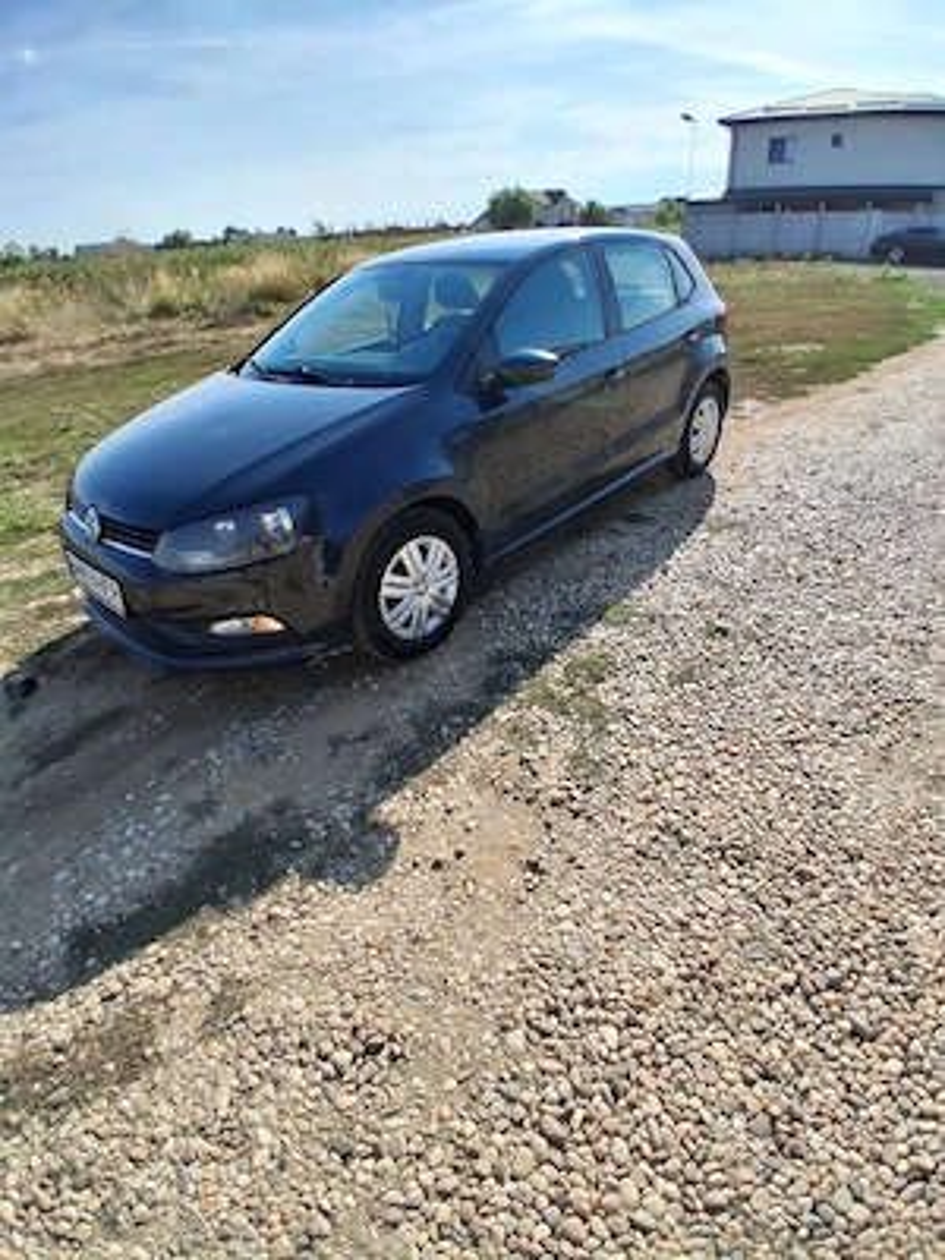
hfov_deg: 74.7
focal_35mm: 17
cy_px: 630
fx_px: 619
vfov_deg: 91.0
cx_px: 472
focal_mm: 1.4
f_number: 2.2
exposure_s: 1/2500
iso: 50
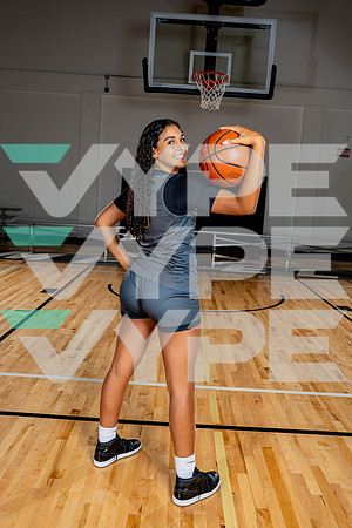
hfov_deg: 41.1
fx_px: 469
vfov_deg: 58.7
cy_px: 264
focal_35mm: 32
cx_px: 176
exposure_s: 1/250
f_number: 5.6
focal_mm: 32
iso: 200
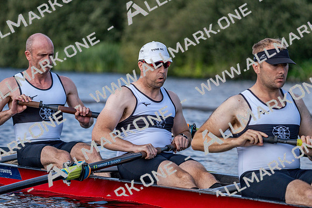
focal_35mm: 268
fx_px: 2323
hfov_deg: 7.7
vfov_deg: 5.1
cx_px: 156
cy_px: 104
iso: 400
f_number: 5.6
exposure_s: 1/1600
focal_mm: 268
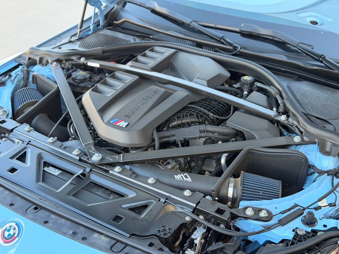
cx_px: 166
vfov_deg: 29.7
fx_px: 480
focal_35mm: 49
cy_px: 129
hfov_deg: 38.9
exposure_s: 1/121
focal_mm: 6.76
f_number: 1.78
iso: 80
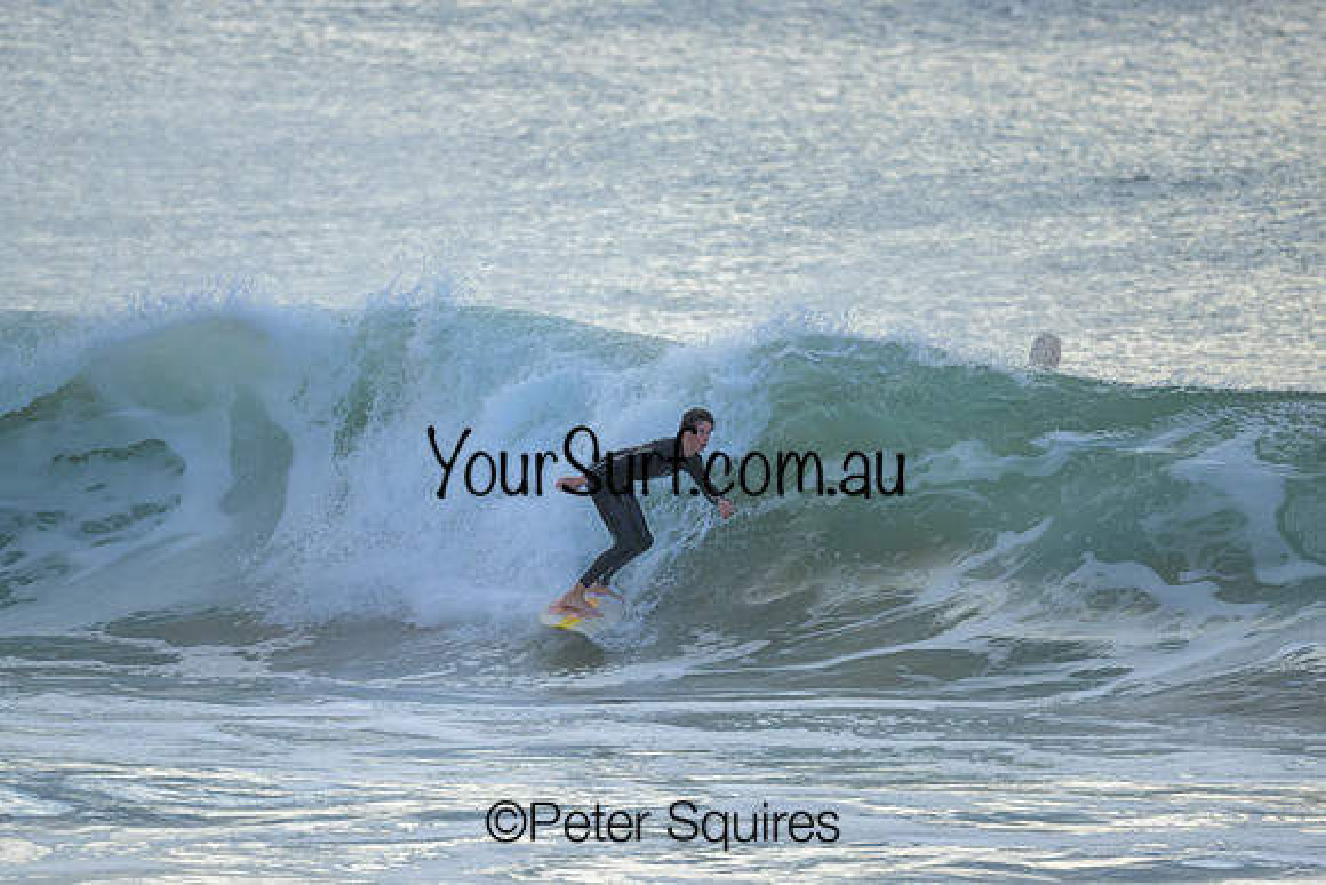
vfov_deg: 1.7
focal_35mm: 800
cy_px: 442
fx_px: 29472
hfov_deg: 2.6
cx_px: 663
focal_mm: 800
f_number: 6.3
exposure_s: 1/2500
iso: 720
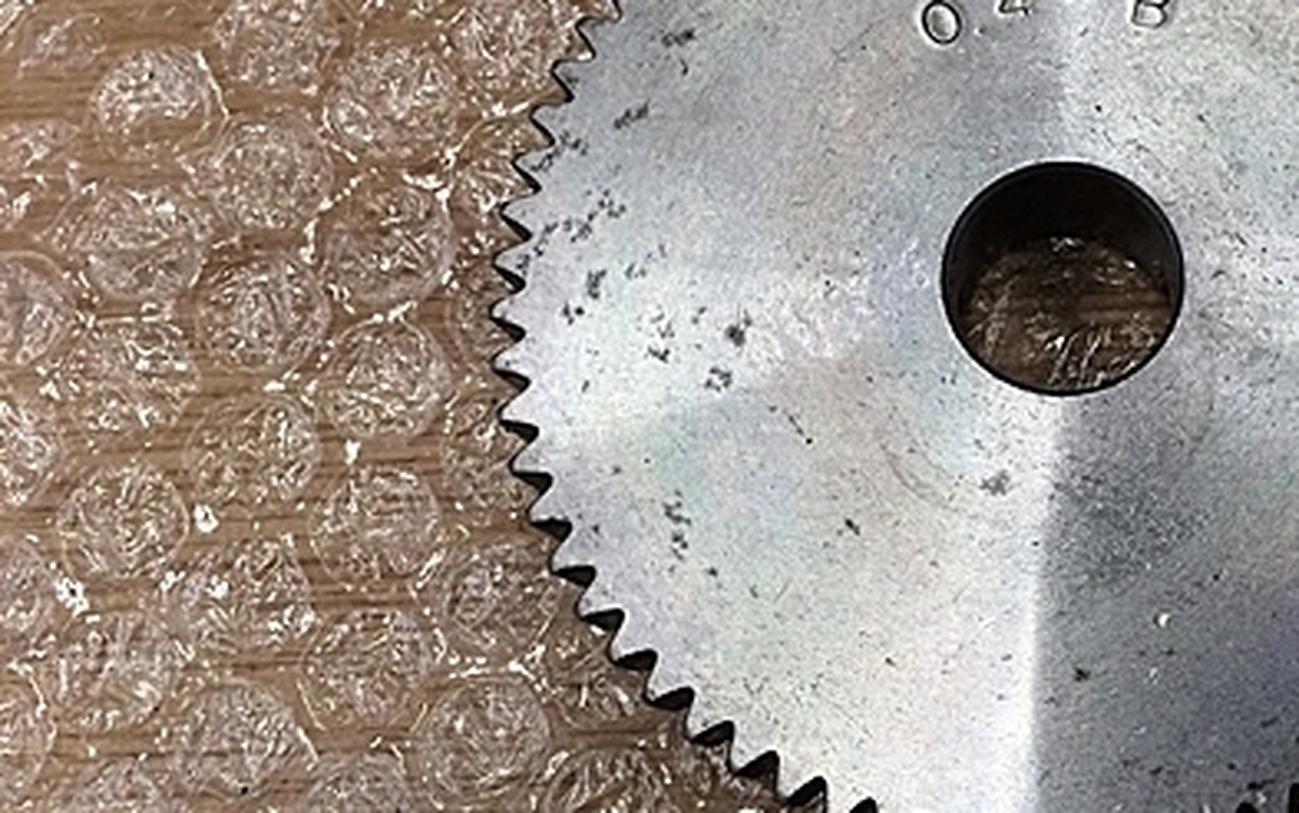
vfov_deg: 25.8
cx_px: 1041
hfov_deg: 38.7
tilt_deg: -76.8
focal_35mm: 50
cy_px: 344
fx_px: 1771
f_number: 2.2
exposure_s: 1/30
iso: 40
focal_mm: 4.15
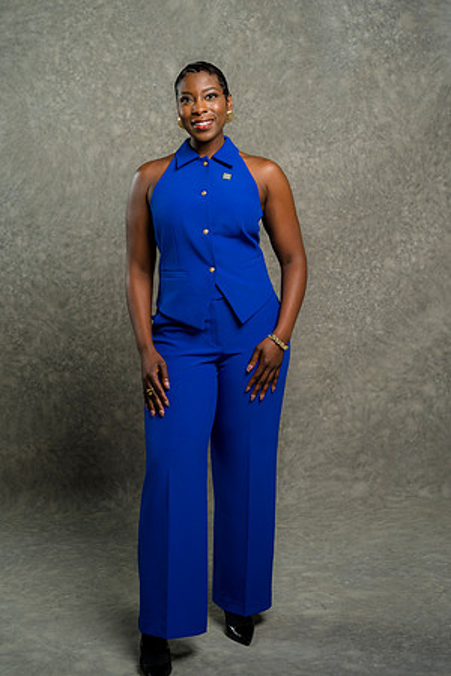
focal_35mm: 55
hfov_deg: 24.6
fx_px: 1033
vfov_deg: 36.2
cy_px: 338
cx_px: 226
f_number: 4
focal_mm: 55
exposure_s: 1/160
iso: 125
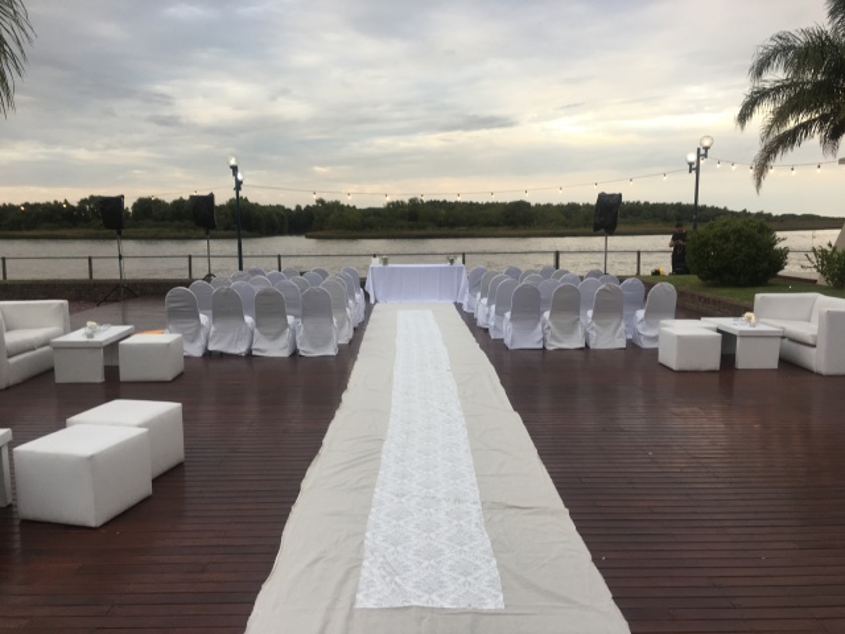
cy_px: 317
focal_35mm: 29
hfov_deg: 61.7
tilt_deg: -6.3
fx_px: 708
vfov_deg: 48.2
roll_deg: +1.0
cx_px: 422
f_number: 2.2
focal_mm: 4.15
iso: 32
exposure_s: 1/100
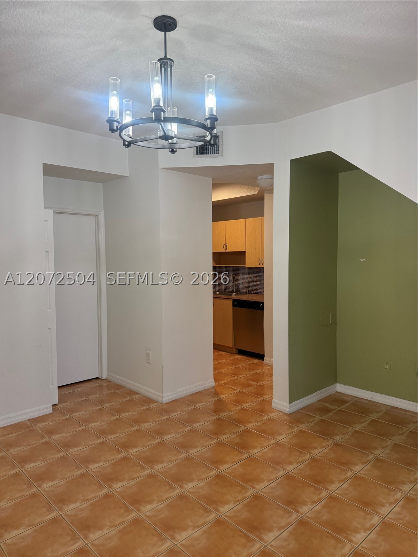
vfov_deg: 71.6
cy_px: 278
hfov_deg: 56.8
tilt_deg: -3.7
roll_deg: +0.4
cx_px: 209
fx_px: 386
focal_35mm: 24
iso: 200
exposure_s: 1/148
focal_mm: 6.76
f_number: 1.78
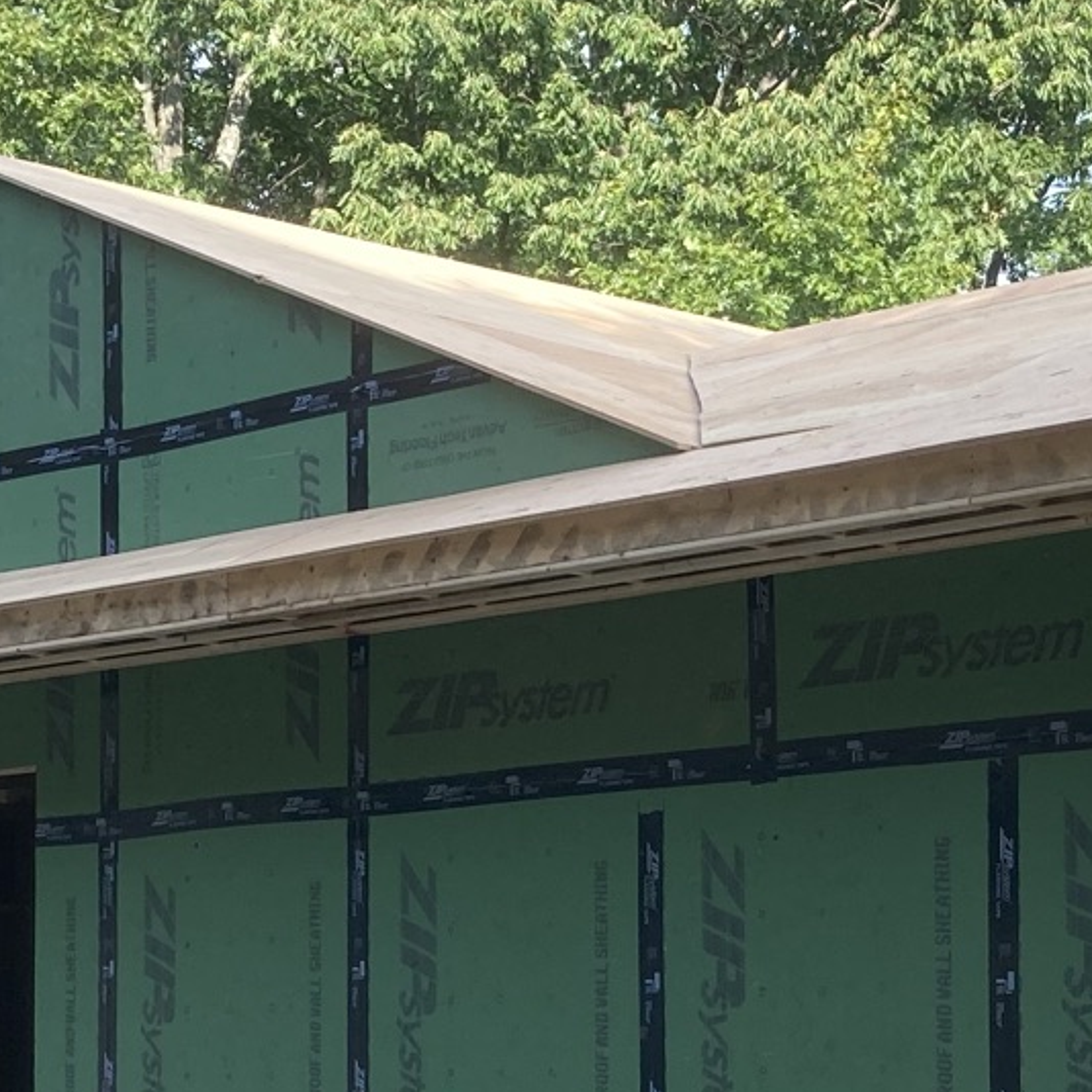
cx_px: 736
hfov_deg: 18.2
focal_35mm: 95
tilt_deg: +4.2
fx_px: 3391
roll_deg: +0.0
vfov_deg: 18.1
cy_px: 892
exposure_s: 1/304
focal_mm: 3.99
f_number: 1.8
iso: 20
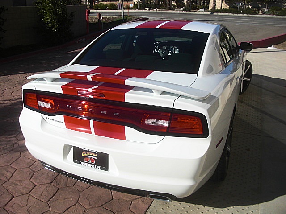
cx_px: 143
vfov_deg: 39.7
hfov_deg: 51.4
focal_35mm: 36
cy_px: 107
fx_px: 297
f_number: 7.9
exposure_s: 1/250
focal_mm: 6.3
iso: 50
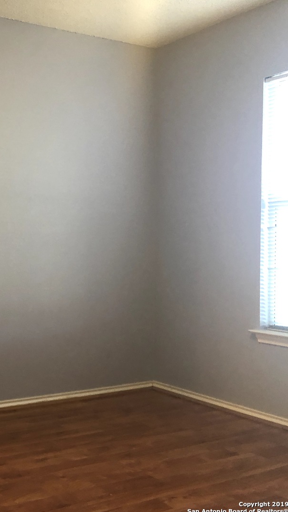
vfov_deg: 49.4
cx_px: -54
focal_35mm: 41
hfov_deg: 26.0
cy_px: 257
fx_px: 556
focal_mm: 4
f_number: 1.8
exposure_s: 1/15
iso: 80
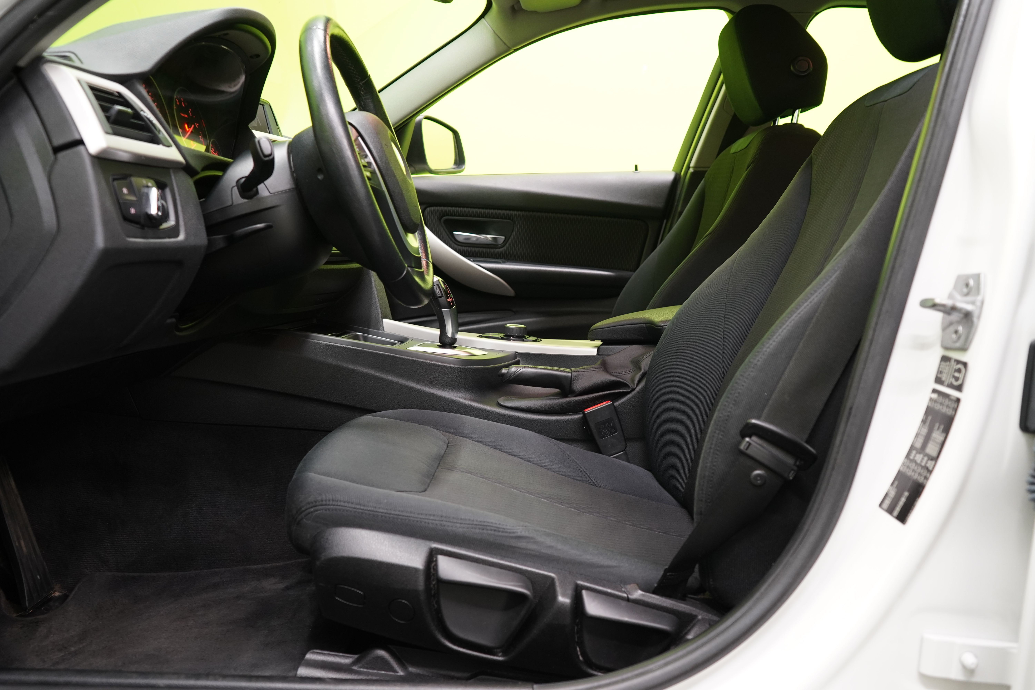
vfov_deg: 42.3
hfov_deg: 60.3
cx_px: 518
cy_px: 345
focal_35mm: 31
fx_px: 891
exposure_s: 1/20
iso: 1250
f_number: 5
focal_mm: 31
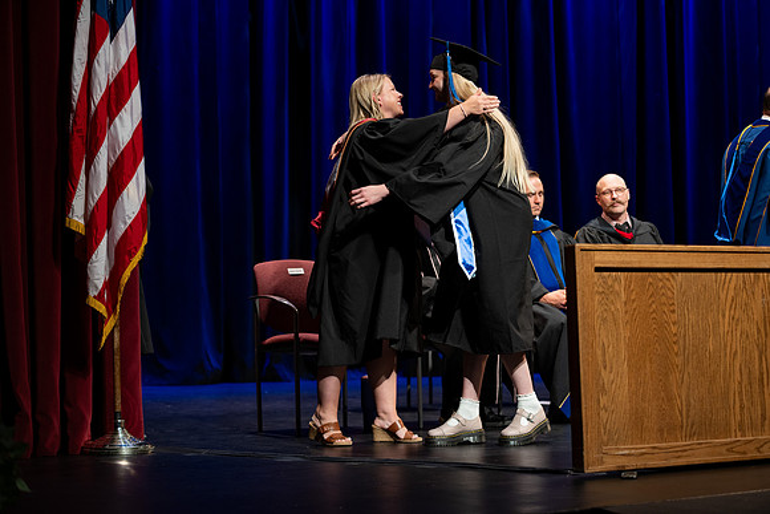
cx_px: 385
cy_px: 257
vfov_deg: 19.5
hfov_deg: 28.8
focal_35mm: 70
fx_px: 1498
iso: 500
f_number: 2.8
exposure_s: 1/250
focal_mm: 70
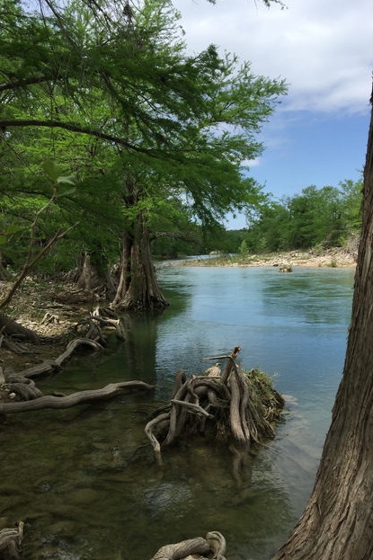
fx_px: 482
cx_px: 186
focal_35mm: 31
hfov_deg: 42.3
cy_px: 282
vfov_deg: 60.3
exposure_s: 1/1582
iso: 32
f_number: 2.2
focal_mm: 4.15
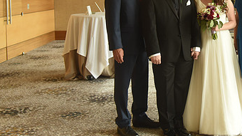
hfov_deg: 30.2
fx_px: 436
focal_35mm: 68
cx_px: 198
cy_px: 6
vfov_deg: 17.4
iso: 1600
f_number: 7.1
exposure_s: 1/160
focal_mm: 38
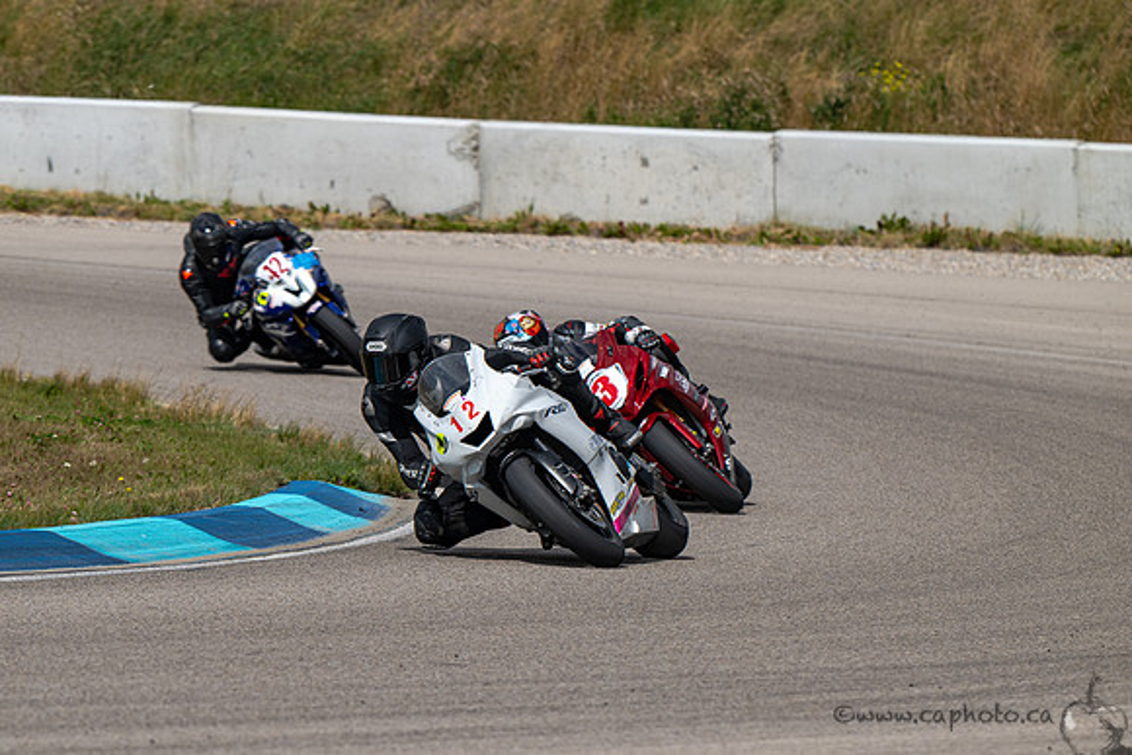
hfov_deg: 5.2
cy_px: 499
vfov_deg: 3.5
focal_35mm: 397
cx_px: 383
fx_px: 12482
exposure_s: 1/800
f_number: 8
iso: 90
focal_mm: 300
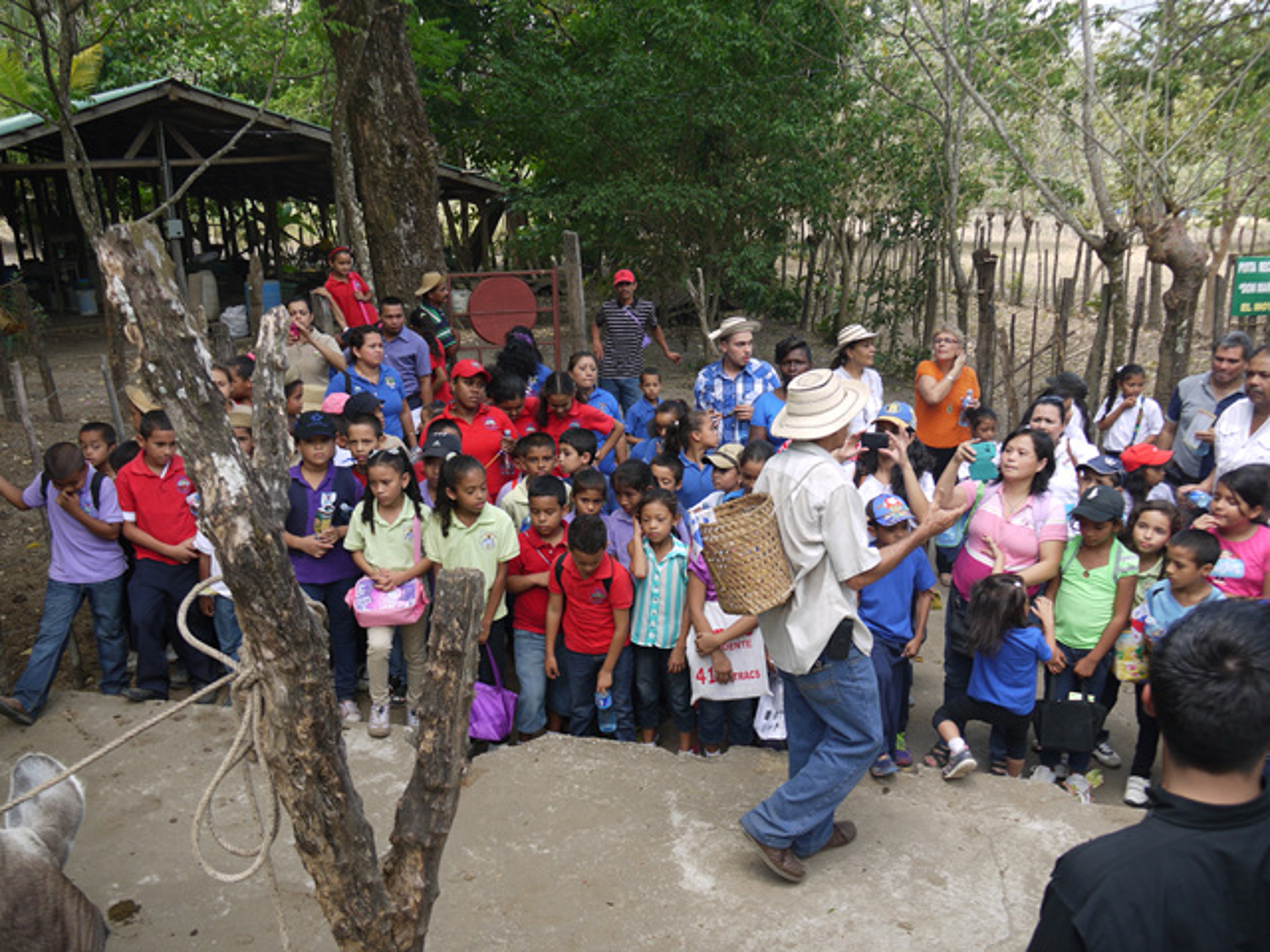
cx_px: 635
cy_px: 476
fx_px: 1027
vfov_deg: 49.7
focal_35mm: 28
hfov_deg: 63.4
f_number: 4.5
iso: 100
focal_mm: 14
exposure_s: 1/160
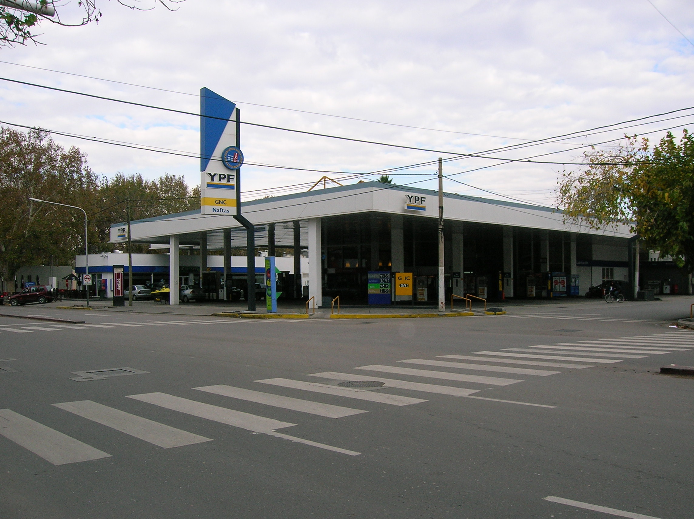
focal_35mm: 34
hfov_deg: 54.0
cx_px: 347
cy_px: 260
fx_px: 681
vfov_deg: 41.7
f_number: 4.9
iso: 71
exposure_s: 1/249
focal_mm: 5.7
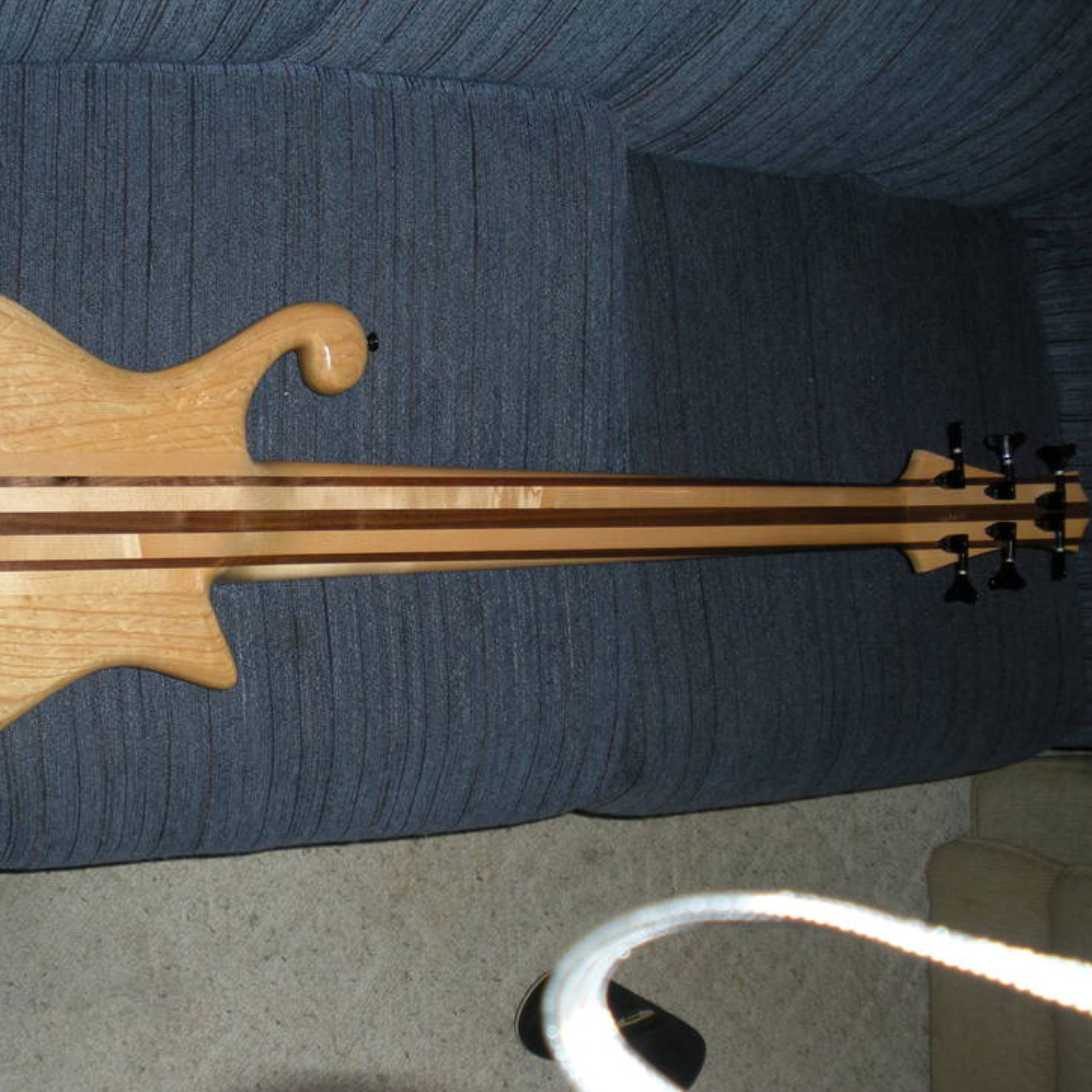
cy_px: 558
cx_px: 342
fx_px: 1606
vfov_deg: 37.6
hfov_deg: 37.1
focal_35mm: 45
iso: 97
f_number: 3.5
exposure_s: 1/60
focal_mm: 6.3
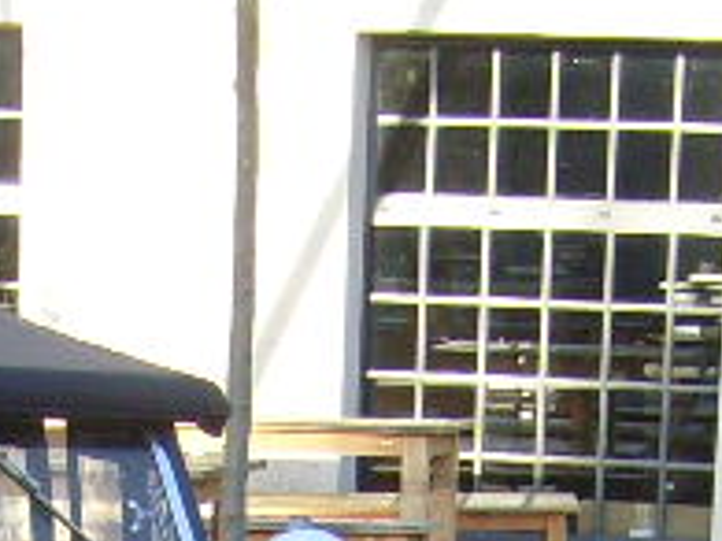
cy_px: 1167
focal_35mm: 184
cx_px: 141
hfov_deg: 10.7
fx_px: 3835
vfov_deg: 7.6
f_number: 2.8
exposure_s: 1/250
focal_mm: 5.8
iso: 80
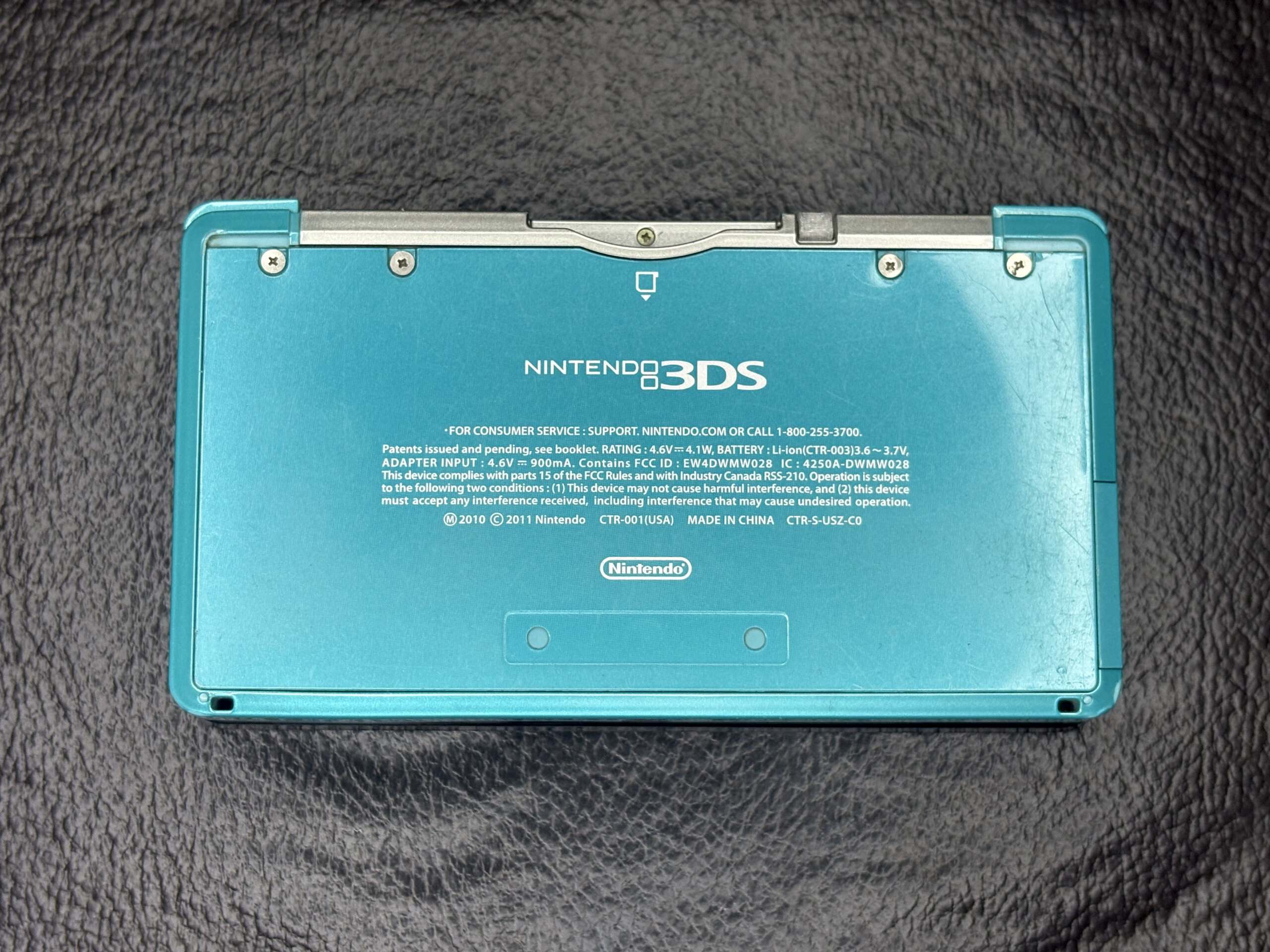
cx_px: 635
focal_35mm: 52
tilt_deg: -82.3
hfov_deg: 36.8
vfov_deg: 28.0
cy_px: 476
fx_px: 1908
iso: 64
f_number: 1.6
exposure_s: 1/60
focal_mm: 5.96
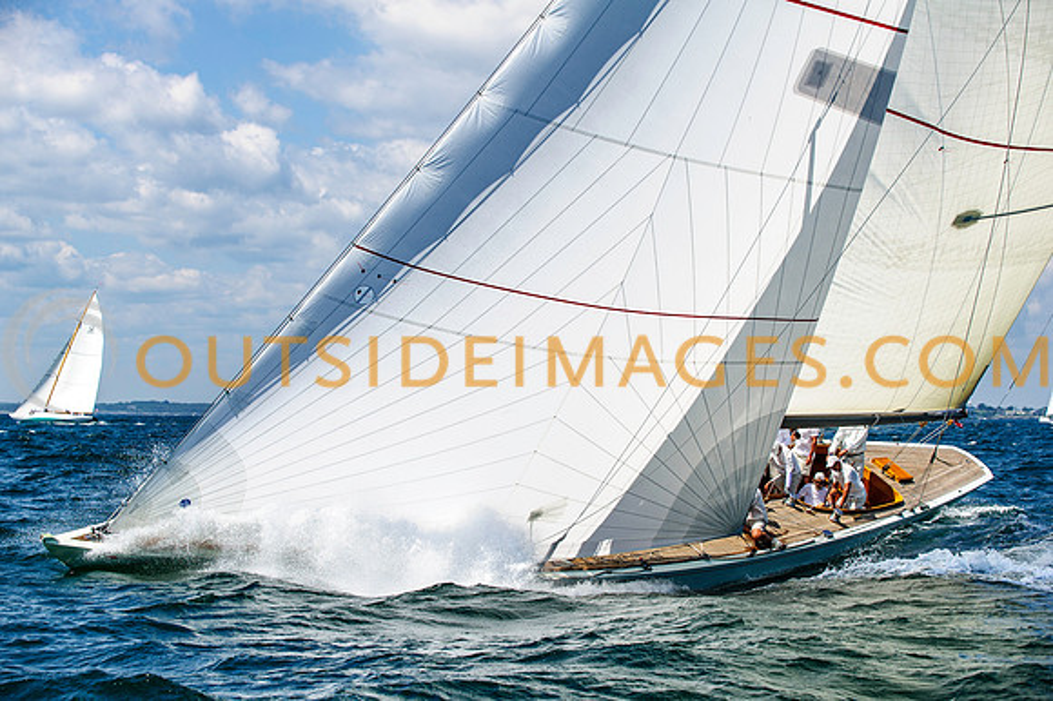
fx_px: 2459
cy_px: 350
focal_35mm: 84
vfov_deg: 16.2
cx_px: 526
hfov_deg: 24.2
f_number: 5
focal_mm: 80
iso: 320
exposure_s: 1/2000
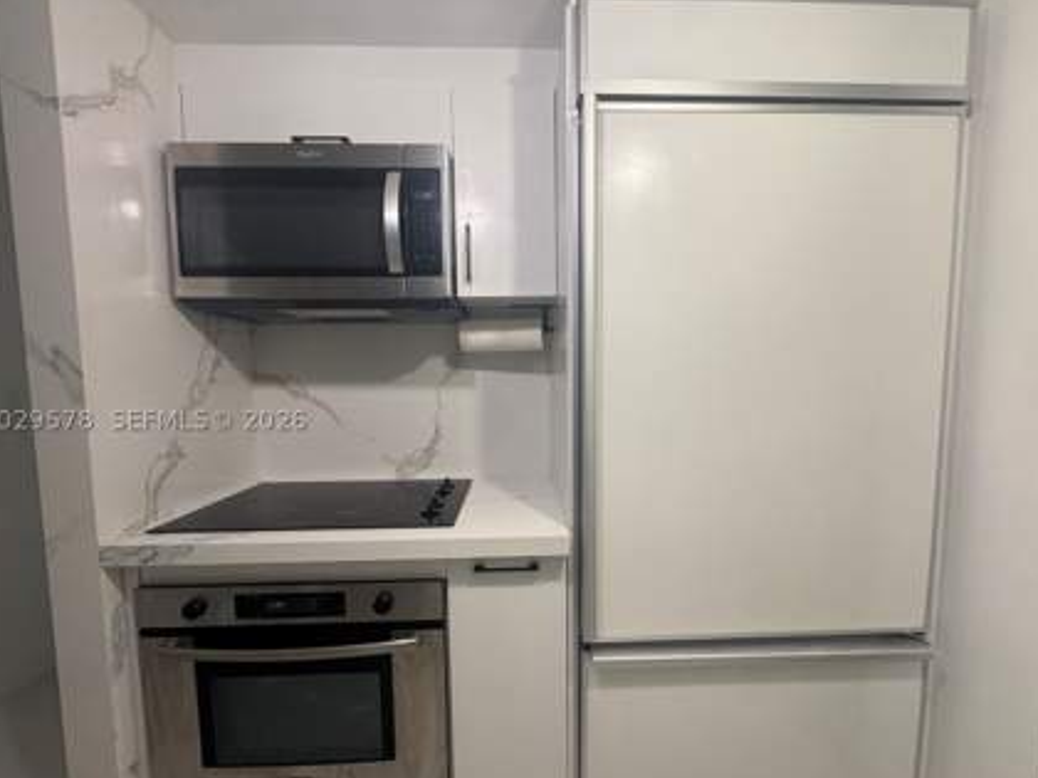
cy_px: 420
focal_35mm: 16
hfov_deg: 94.5
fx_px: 480
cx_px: 534
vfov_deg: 78.0
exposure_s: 1/120
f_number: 2.2
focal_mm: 2.22
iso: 250
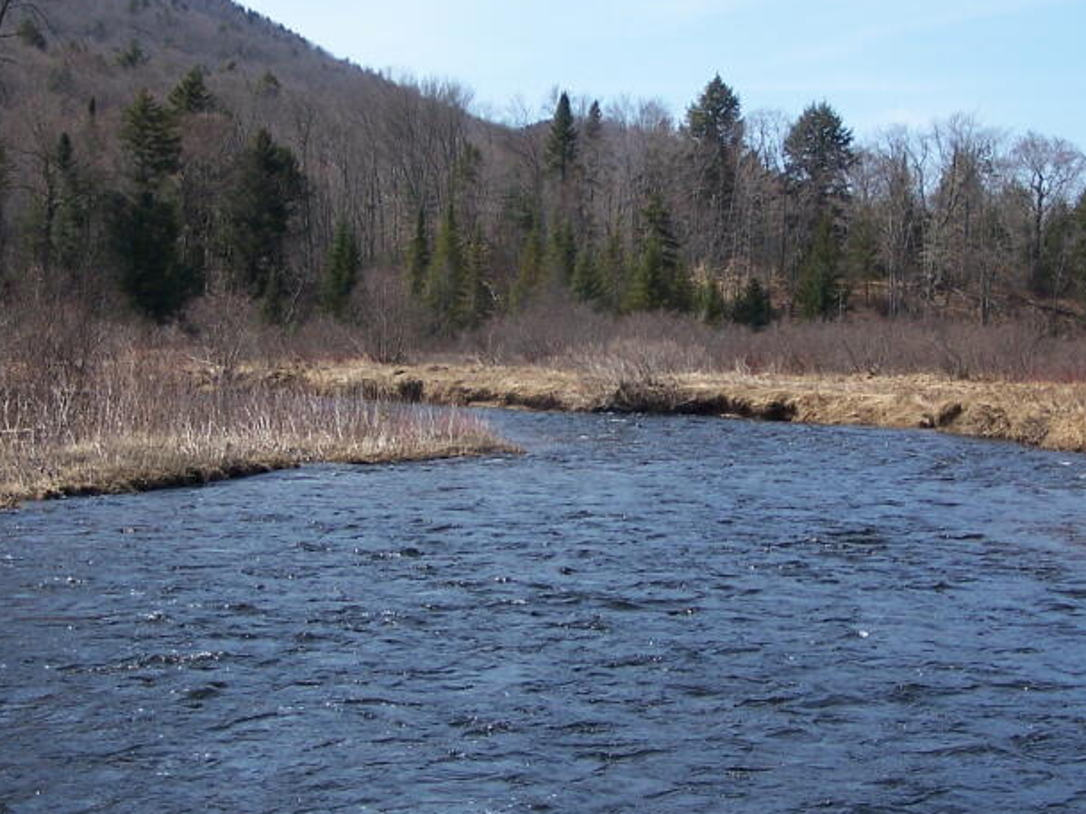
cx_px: 591
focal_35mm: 64
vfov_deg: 22.9
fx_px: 2008
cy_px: 352
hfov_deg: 30.3
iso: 80
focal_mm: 6.3
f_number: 2.8
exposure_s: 1/1000
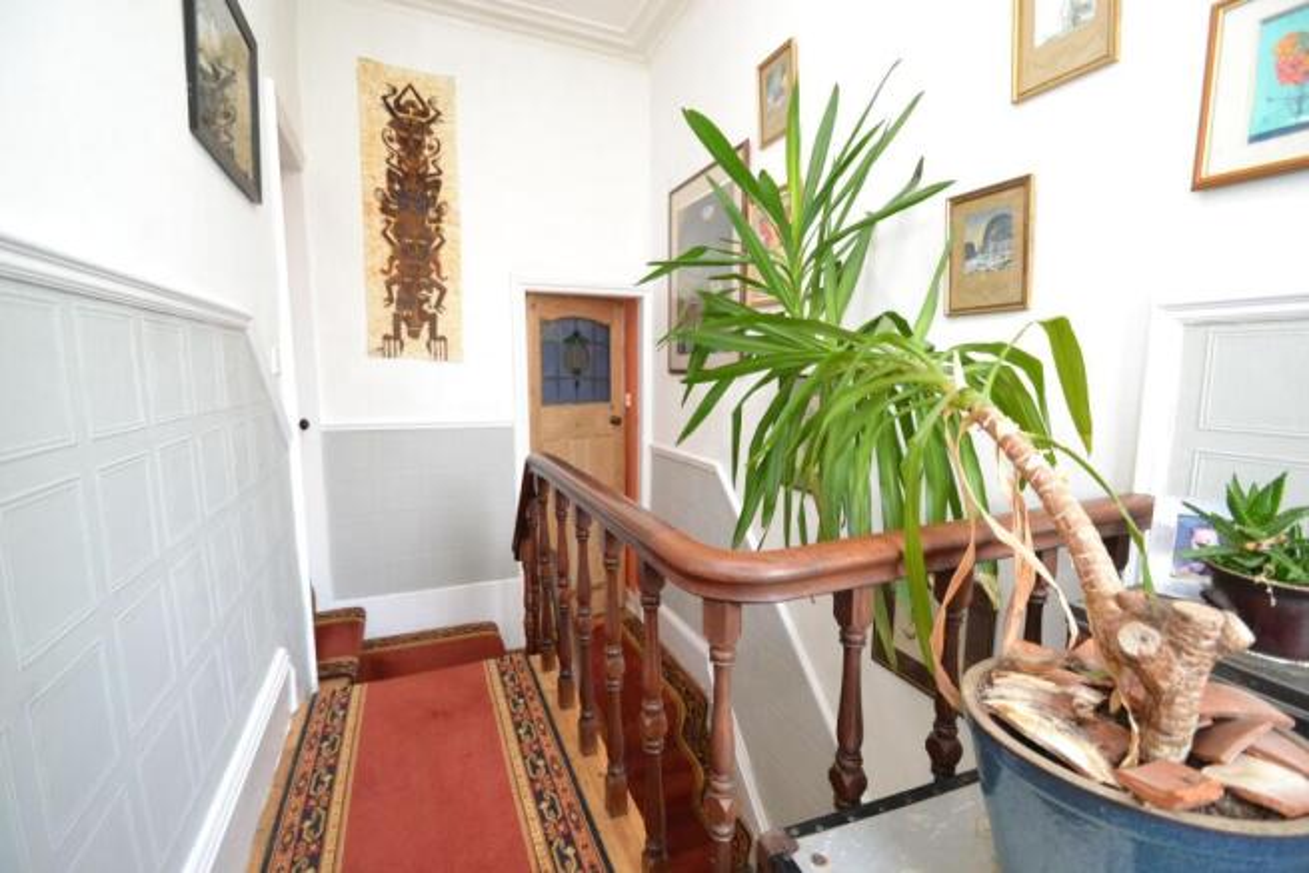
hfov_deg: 100.4
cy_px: 436
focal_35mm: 15
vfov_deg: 77.4
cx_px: 654
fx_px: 546
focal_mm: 10
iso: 2200
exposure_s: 1/60
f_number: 3.5
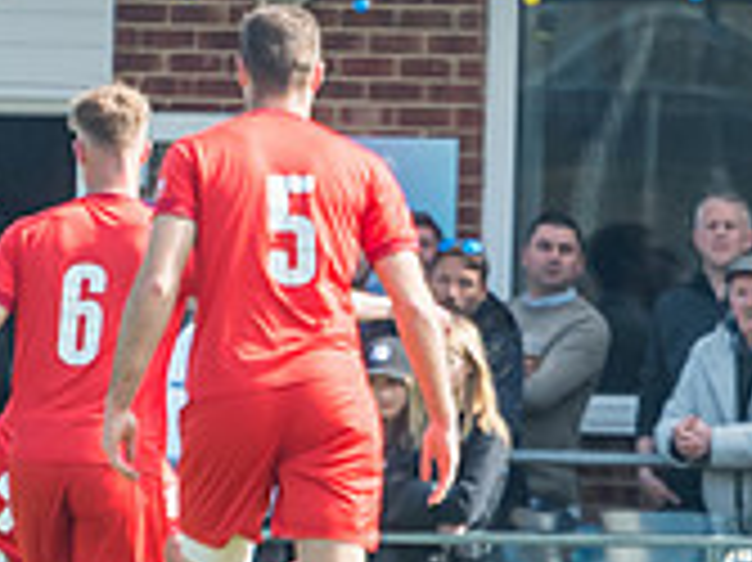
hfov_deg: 1.4
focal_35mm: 1402
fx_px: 30435
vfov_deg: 1.1
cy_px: 344
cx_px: 108
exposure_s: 1/2500
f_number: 4
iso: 400
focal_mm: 280
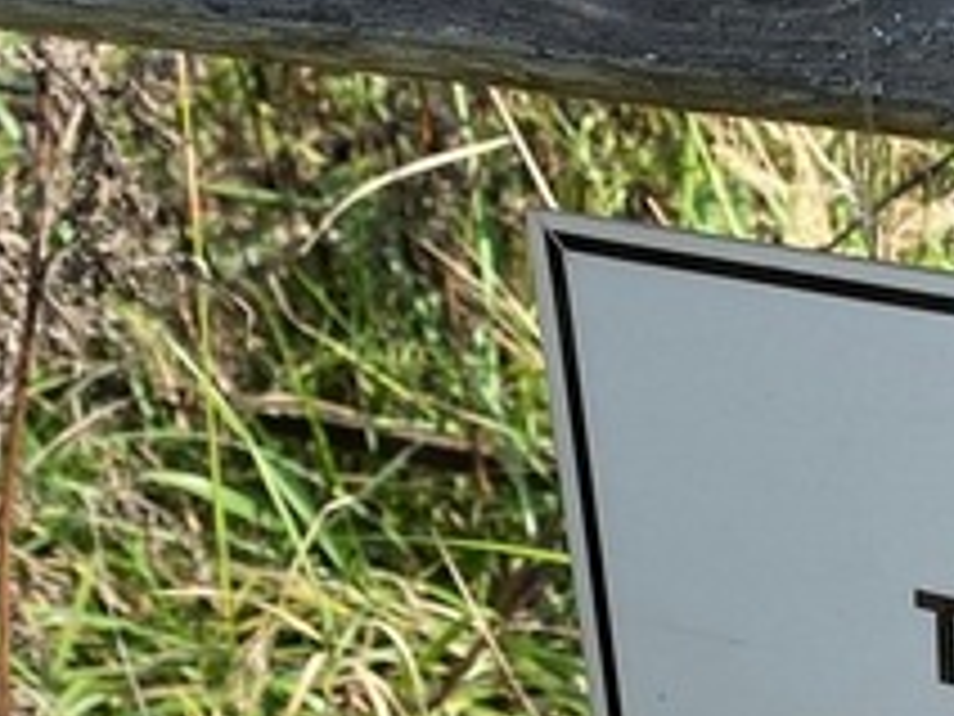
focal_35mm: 98
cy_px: 1018
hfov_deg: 18.8
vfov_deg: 14.3
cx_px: 1197
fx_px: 2701
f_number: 1.8
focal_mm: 4.25
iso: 32
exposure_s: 1/949
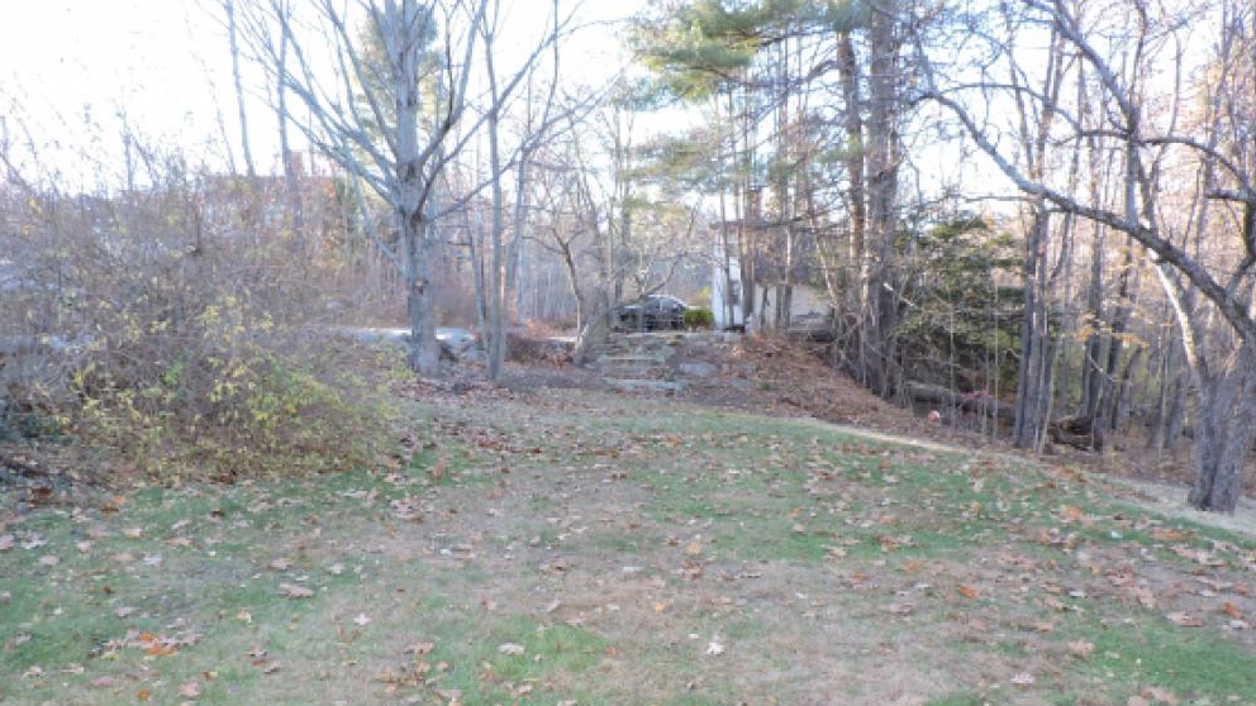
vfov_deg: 42.3
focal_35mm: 27
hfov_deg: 69.9
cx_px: 615
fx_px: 899
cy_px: 469
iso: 250
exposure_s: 1/100
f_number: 3
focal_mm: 4.3
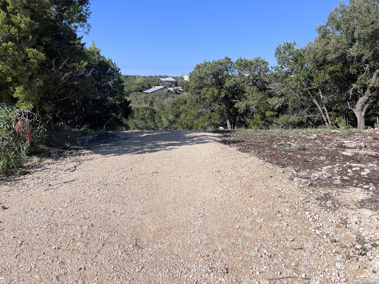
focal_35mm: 26
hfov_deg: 67.3
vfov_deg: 53.1
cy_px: 142
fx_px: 285
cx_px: 190
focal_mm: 5.7
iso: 50
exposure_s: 1/4274
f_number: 1.5
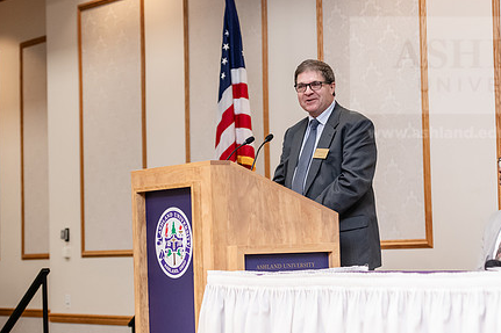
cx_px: 315
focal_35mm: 105
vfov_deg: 13.0
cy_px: 157
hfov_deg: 19.4
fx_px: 1461
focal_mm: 78
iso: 2500
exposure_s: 1/200
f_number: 3.2
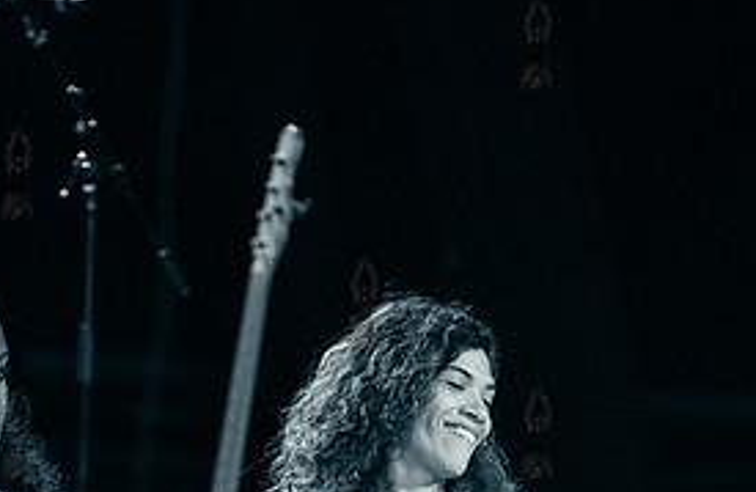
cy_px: 517
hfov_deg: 4.3
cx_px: 7
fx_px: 10069
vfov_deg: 2.8
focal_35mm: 483
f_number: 2.8
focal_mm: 200
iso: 3200
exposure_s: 1/1000
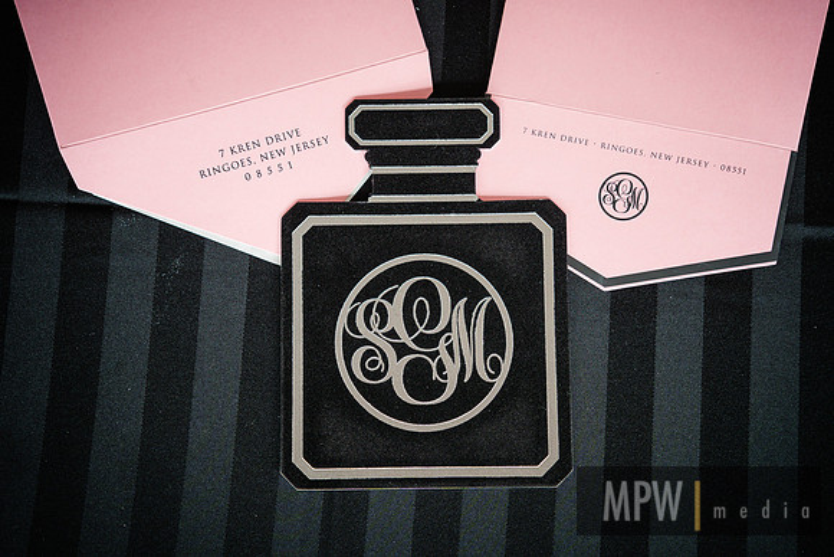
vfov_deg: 18.2
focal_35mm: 75
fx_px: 1738
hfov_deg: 27.0
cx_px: 417
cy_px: 278
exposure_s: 1/125
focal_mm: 75
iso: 1000
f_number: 4
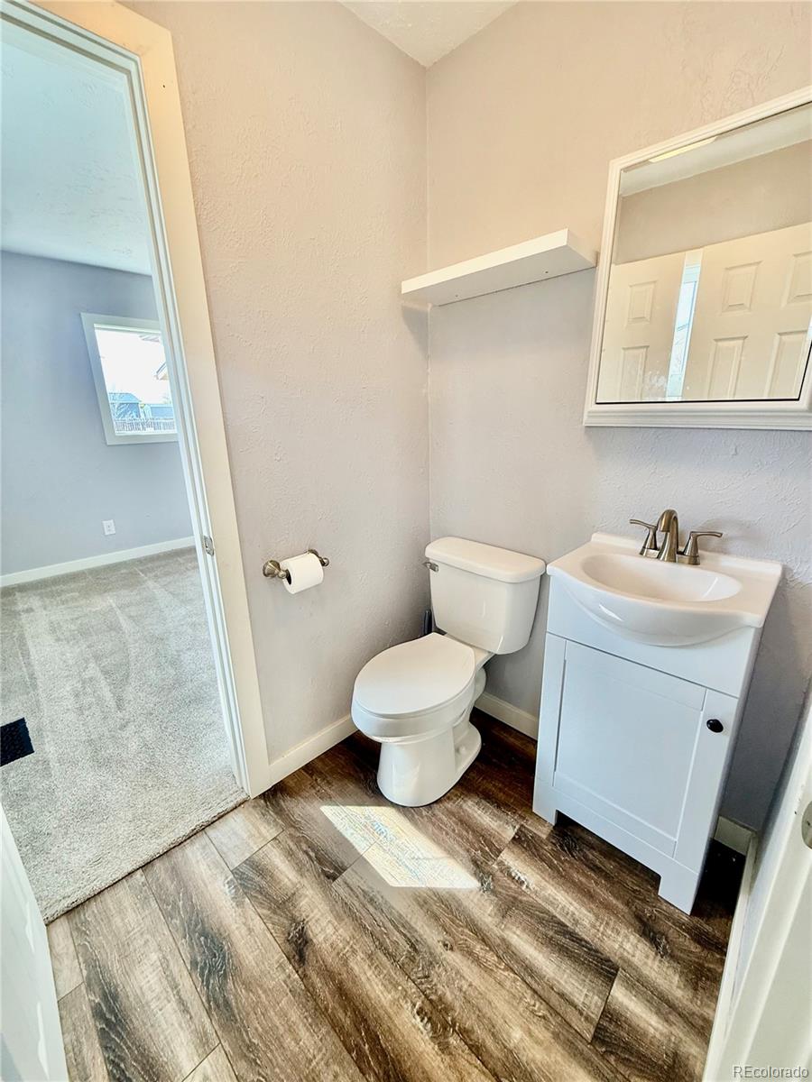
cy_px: 541
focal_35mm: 14
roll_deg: +0.5
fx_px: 438
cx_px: 406
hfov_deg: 85.7
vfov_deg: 102.1
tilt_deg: -16.4
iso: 125
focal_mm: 2.22
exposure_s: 1/120
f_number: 2.2
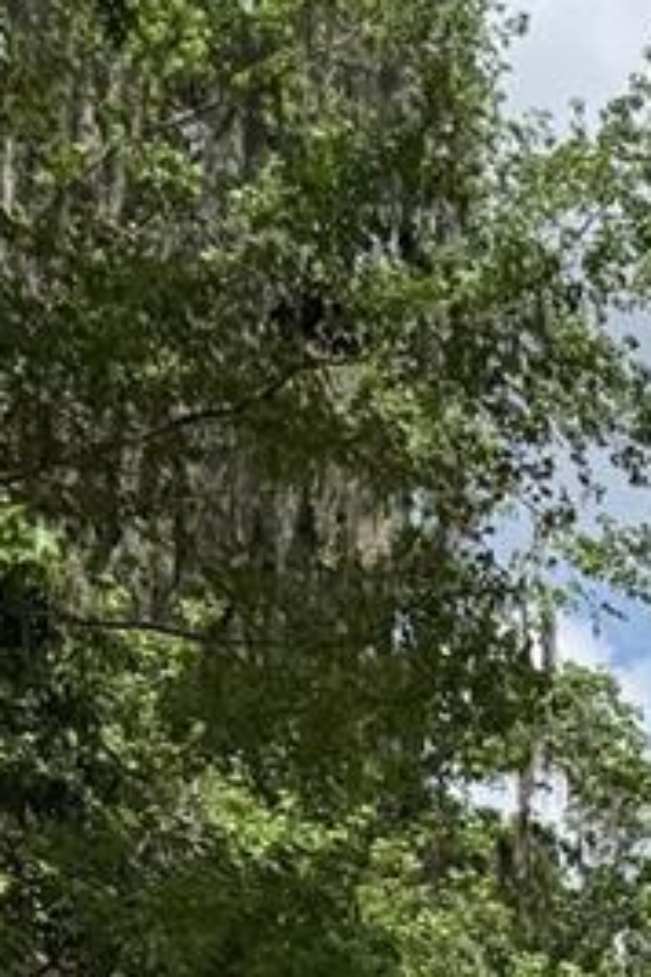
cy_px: 1947
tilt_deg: -2.4
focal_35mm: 112
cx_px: 1028
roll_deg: +0.6
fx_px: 3038
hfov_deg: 11.6
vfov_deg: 14.9
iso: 80
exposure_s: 1/7353
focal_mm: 6.76
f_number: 1.78
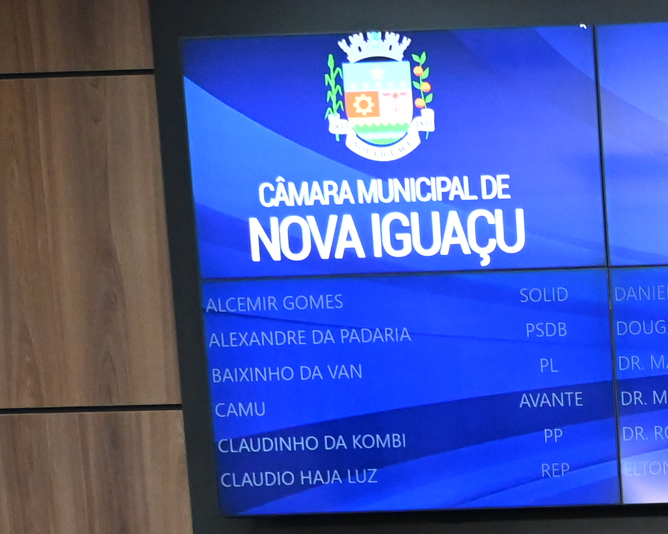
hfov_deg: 16.1
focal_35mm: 106
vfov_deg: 13.2
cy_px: 947
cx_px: 1086
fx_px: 2095
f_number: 4.5
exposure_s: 1/160
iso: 5000
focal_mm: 24
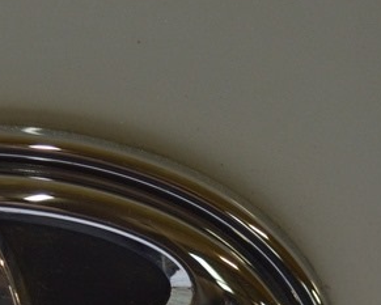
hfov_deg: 9.6
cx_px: -84
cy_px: 421
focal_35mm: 198
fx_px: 2233
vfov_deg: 7.7
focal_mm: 40
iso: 400
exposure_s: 1/50
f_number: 4.8
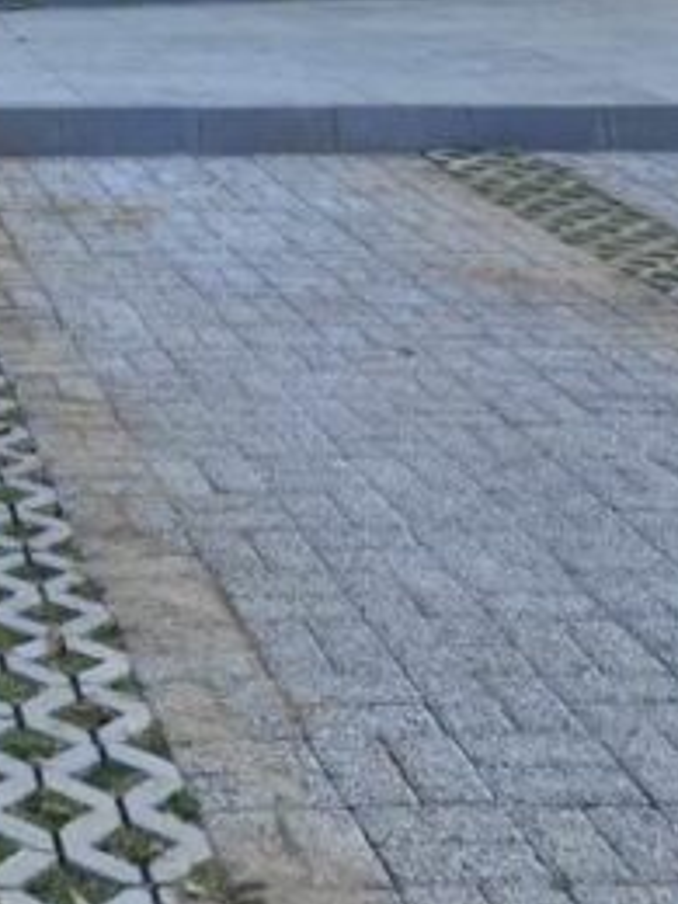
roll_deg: +0.4
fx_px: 2089
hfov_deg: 17.2
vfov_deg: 21.9
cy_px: -289
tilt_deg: +4.1
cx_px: -233
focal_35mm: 80
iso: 32
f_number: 1.8
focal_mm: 4.25
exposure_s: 1/554
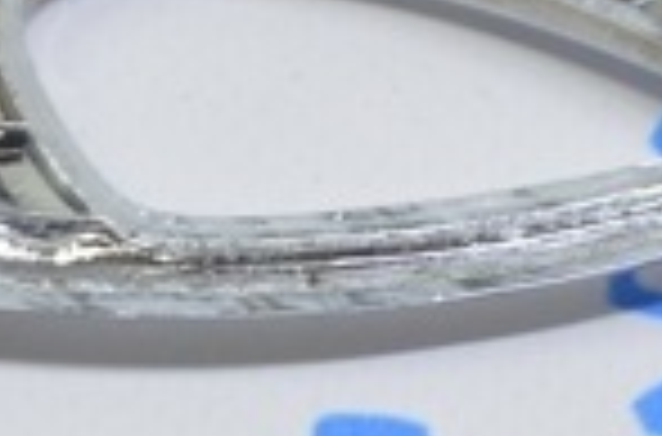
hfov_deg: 5.7
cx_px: 176
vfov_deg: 3.8
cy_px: -119
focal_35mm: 360
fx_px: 6602
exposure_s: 1/20
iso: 400
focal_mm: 55
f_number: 5.6
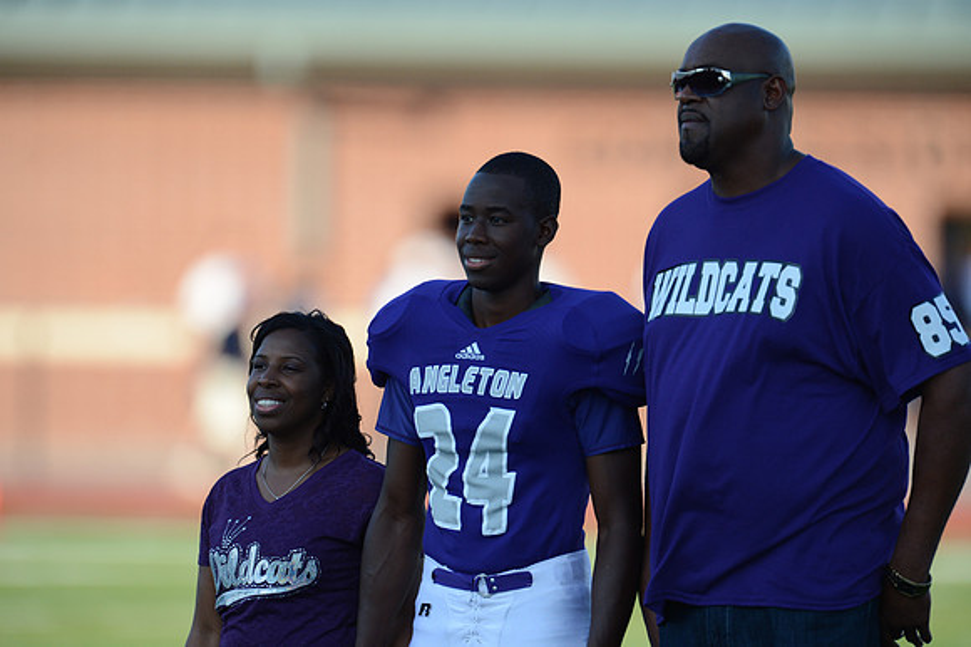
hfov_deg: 3.8
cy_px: 324
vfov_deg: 2.5
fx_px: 14826
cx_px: 486
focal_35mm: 550
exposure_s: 1/2500
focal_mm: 550
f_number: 4
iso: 800
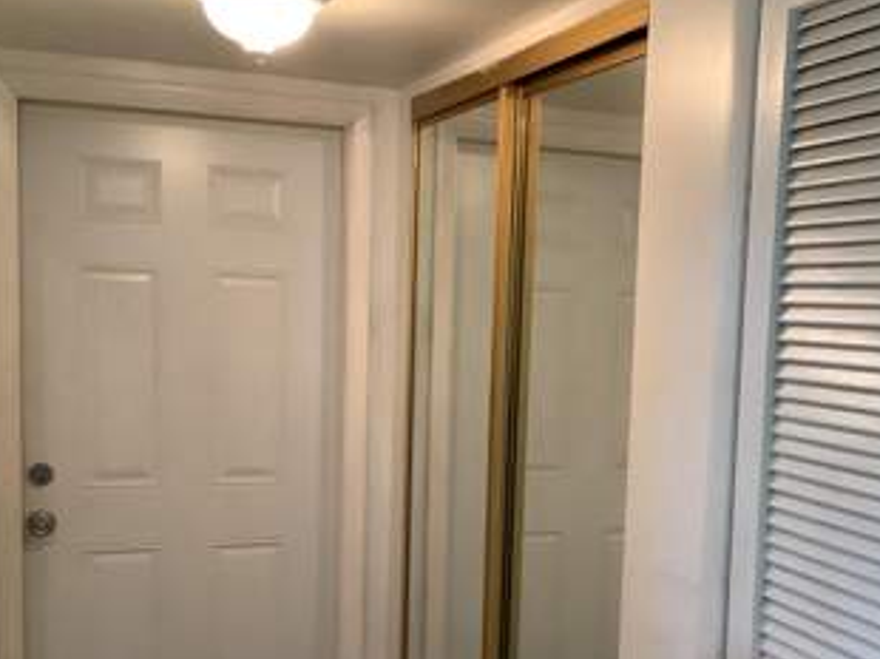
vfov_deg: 30.1
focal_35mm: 48
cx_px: 548
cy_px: 427
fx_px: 1219
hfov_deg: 39.4
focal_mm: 3.3
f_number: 2.4
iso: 320
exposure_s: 1/60
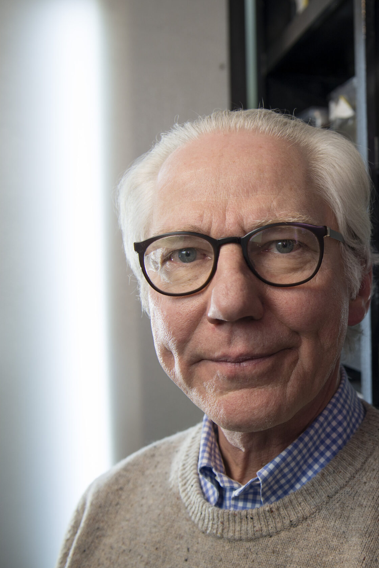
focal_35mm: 47
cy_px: 287
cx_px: 394
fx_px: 742
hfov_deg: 26.8
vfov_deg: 41.9
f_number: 4
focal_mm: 31
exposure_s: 1/80
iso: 250
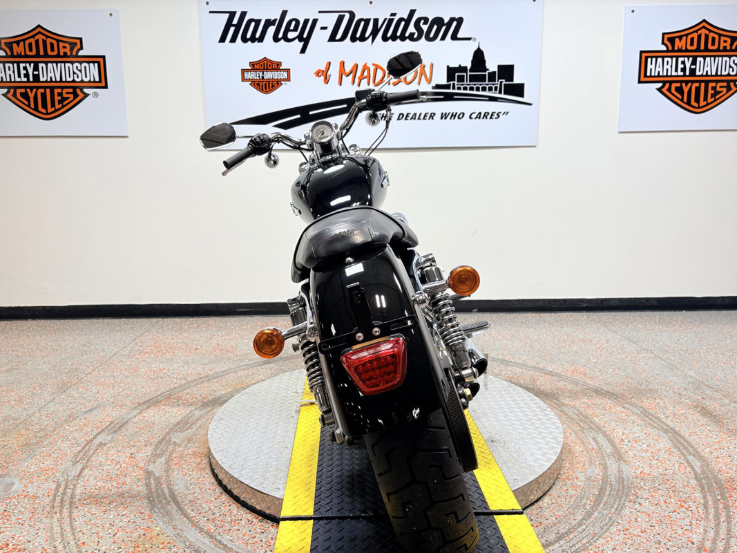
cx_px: 368
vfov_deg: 53.1
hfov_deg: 67.3
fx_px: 553
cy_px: 276
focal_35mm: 26
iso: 32
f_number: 1.6
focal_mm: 5.96
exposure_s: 1/120
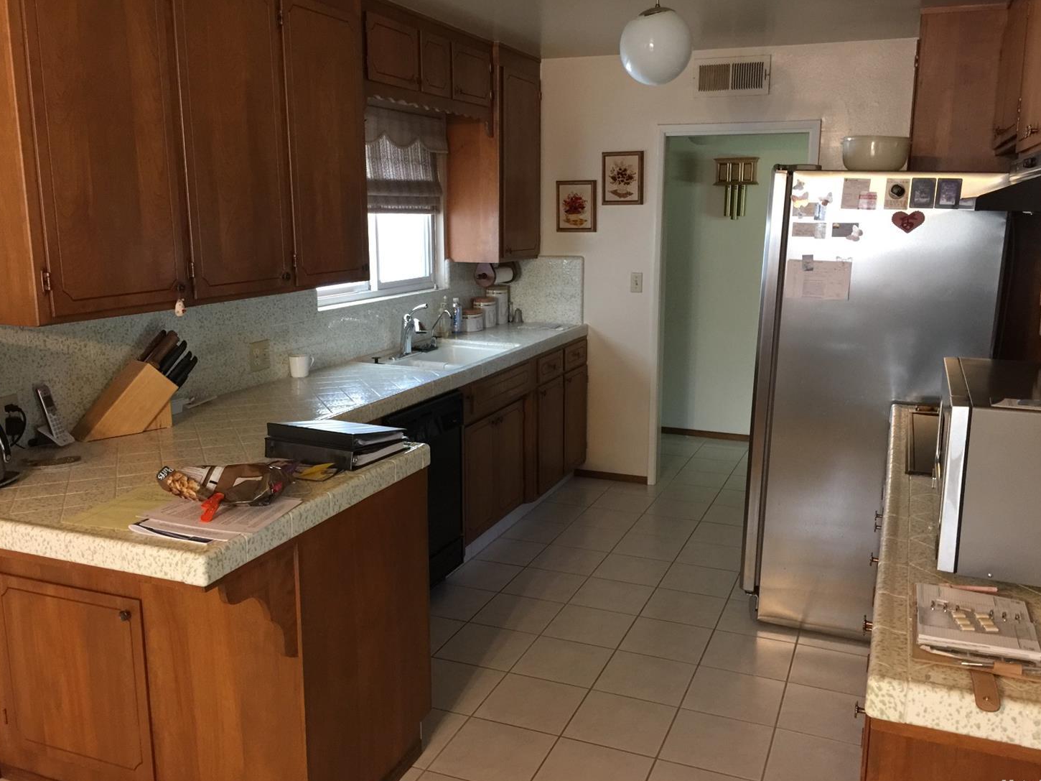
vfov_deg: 46.8
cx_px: 533
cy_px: 390
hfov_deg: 60.0
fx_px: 902
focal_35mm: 30
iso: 125
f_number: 2.2
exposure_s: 1/10
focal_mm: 4.15
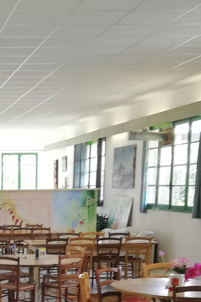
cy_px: 305
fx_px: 695
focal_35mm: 83
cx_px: -49
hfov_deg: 15.7
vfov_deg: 23.4
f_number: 2.2
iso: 100
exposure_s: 1/50
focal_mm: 3.81
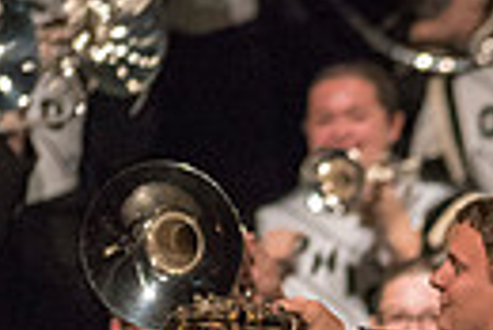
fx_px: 18357
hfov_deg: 1.5
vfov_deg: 1.0
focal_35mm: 1339
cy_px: 692
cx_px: 1020
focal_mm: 300
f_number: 2.8
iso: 4000
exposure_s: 1/500
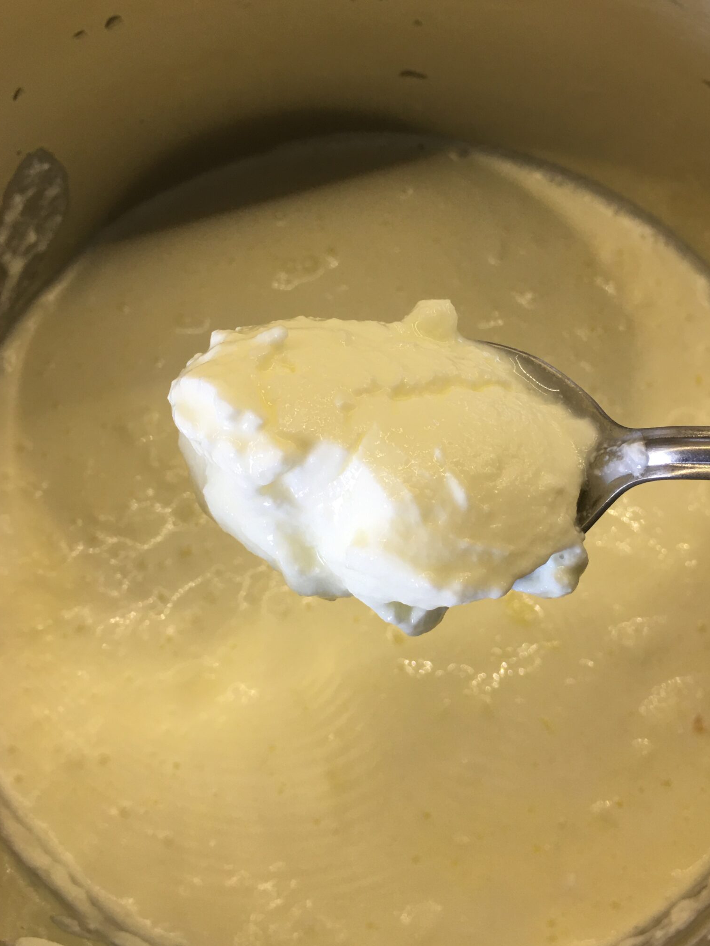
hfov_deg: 38.5
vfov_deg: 50.1
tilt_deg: -68.1
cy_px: 430
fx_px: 1012
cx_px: 418
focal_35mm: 37
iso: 32
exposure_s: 1/17
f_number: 2.2
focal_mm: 4.15
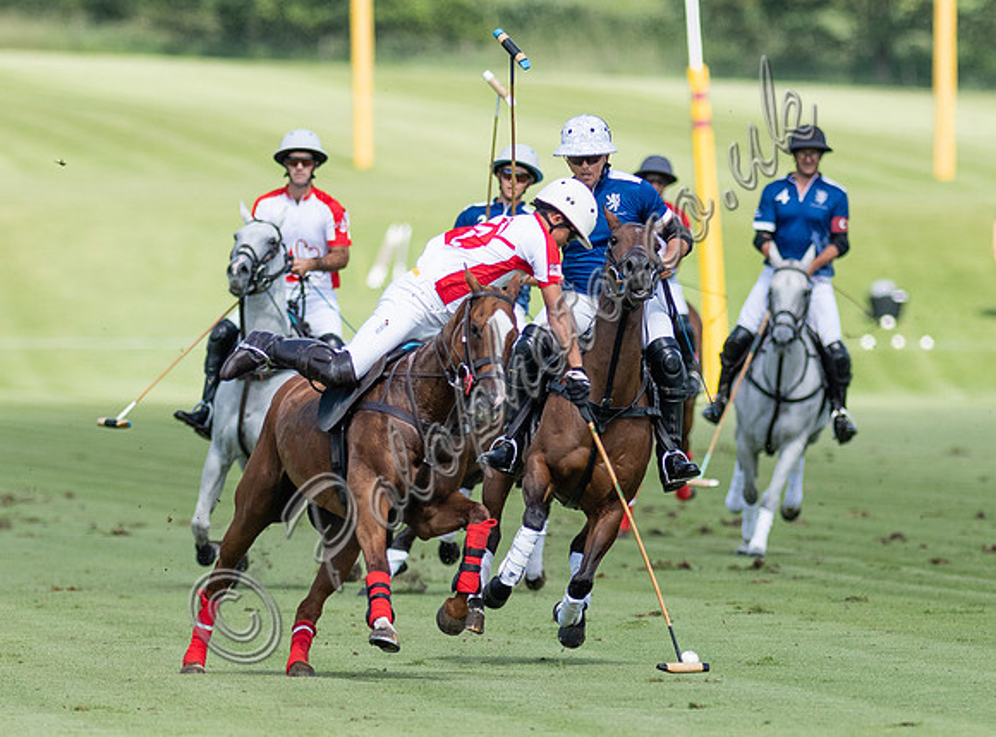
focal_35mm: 921
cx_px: 569
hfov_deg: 2.2
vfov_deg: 1.6
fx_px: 26373
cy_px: 396
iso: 250
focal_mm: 300
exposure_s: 1/4000
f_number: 2.8
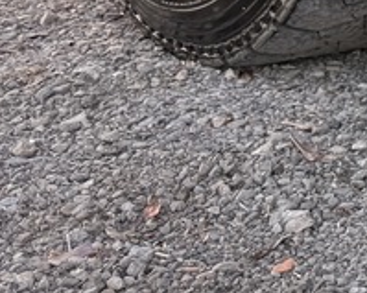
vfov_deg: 10.5
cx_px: 1010
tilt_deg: -1.0
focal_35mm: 134
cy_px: -297
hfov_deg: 10.9
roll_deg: -2.5
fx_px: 1455
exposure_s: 1/289
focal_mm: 6.76
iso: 80
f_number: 1.78
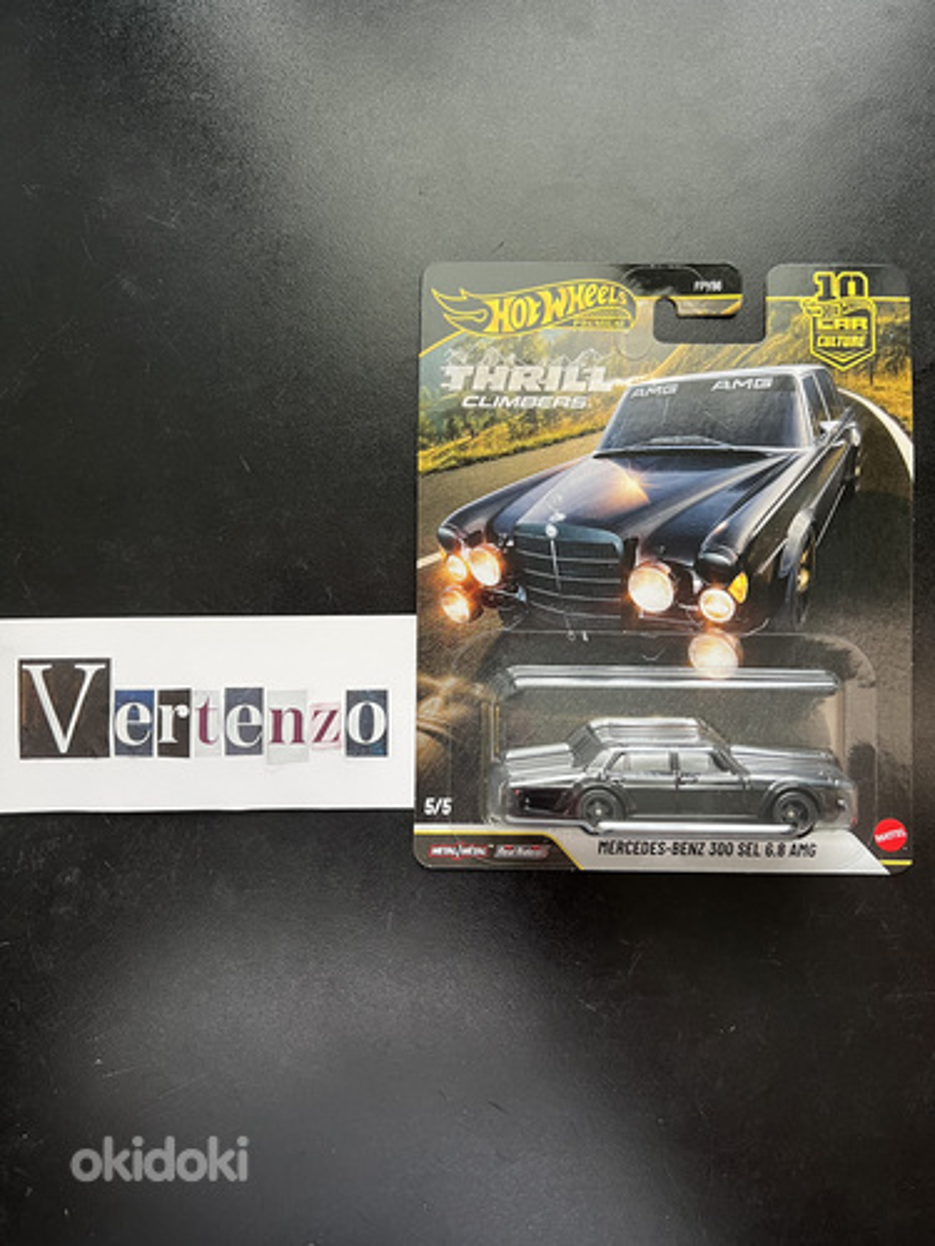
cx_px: 468
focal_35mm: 26
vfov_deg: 67.3
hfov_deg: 53.1
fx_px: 936
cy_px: 623
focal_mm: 5.7
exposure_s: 1/60
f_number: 1.5
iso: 160
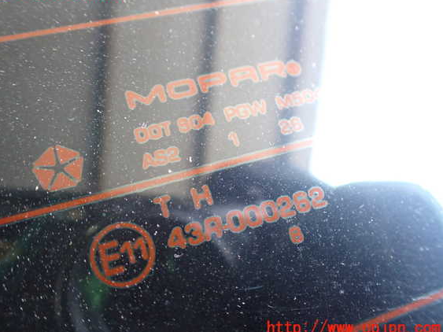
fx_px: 409
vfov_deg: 44.1
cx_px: 209
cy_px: 161
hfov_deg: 56.8
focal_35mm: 32
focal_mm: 5.4
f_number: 2.3
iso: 640
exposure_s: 1/125
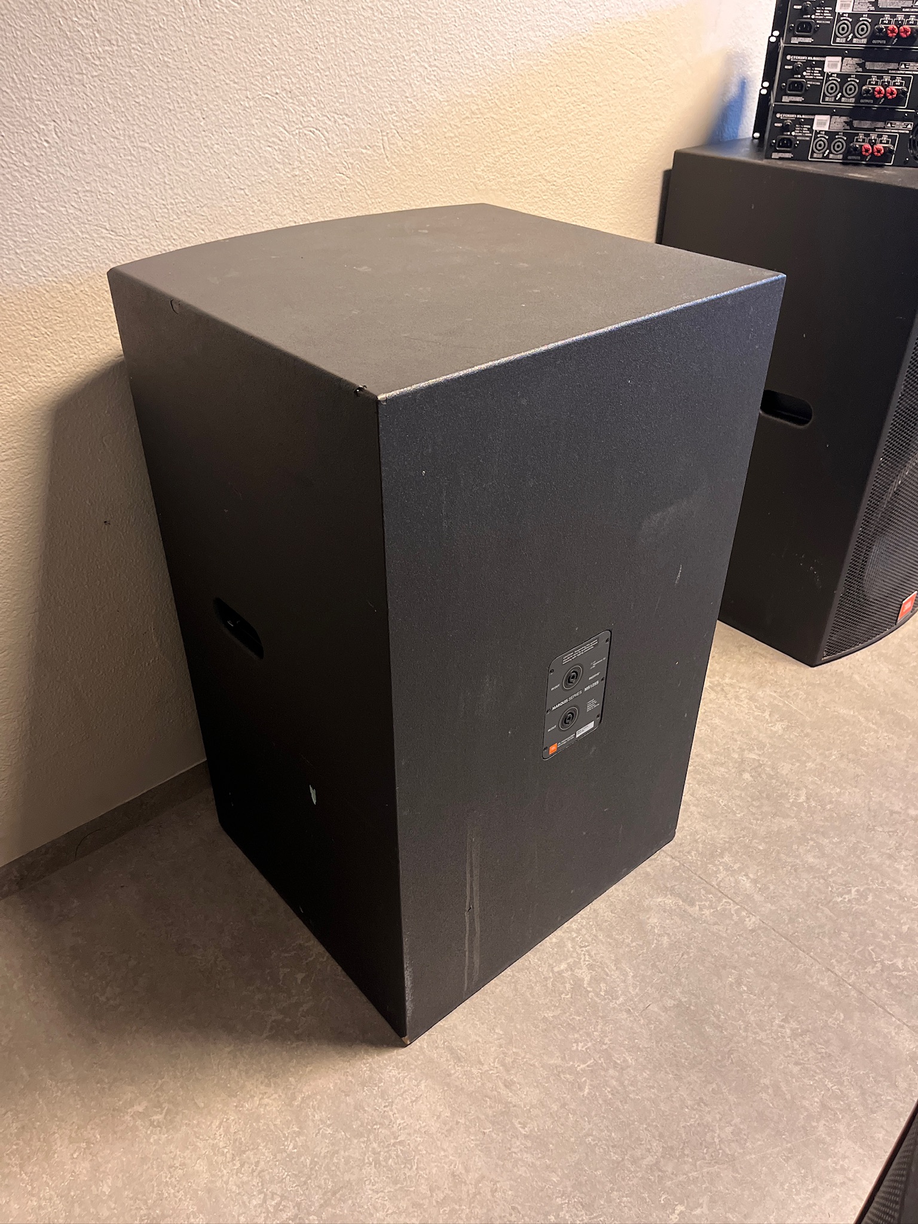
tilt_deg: -34.2
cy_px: 612
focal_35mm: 26
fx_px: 919
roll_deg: +0.4
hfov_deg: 53.1
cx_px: 459
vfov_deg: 67.3
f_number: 1.6
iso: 400
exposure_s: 1/50
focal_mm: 5.1
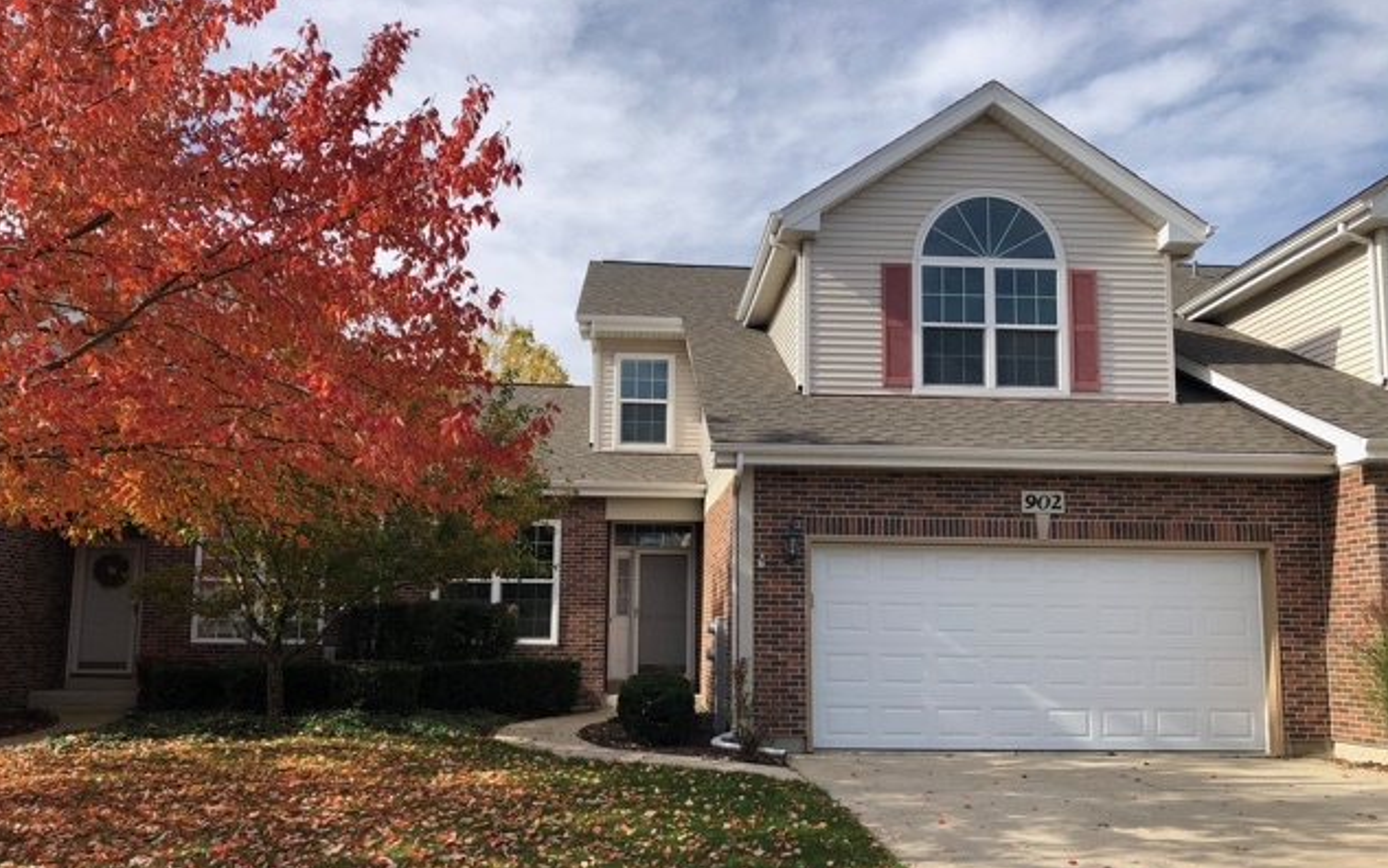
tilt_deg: +8.1
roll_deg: +0.9
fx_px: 1135
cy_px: 513
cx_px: 693
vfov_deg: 41.7
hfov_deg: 62.9
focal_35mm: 30
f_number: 1.8
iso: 20
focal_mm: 3.99
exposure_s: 1/1333
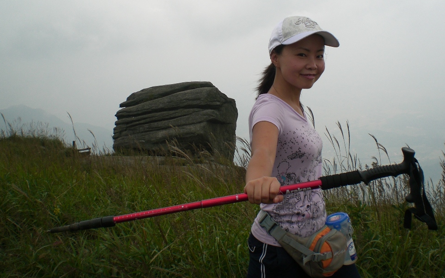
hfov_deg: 48.2
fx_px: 497
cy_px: 110
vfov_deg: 31.2
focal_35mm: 41
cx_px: 221
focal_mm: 6.3
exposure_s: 1/400
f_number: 4.4
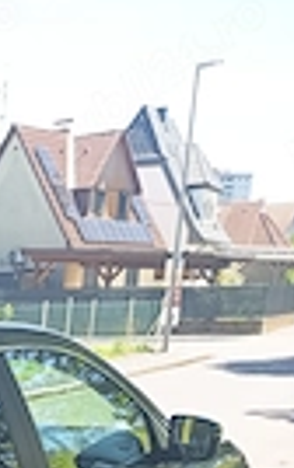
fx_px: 972
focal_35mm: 76
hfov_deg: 15.1
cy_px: 674
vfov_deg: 22.8
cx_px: -217
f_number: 1.7
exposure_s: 1/100
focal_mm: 5.24
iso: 90
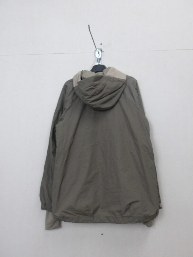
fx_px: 201
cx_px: 96
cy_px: 128
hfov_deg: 51.4
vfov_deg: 65.3
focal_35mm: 27
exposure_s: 1/60
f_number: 3
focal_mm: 4.9
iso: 577
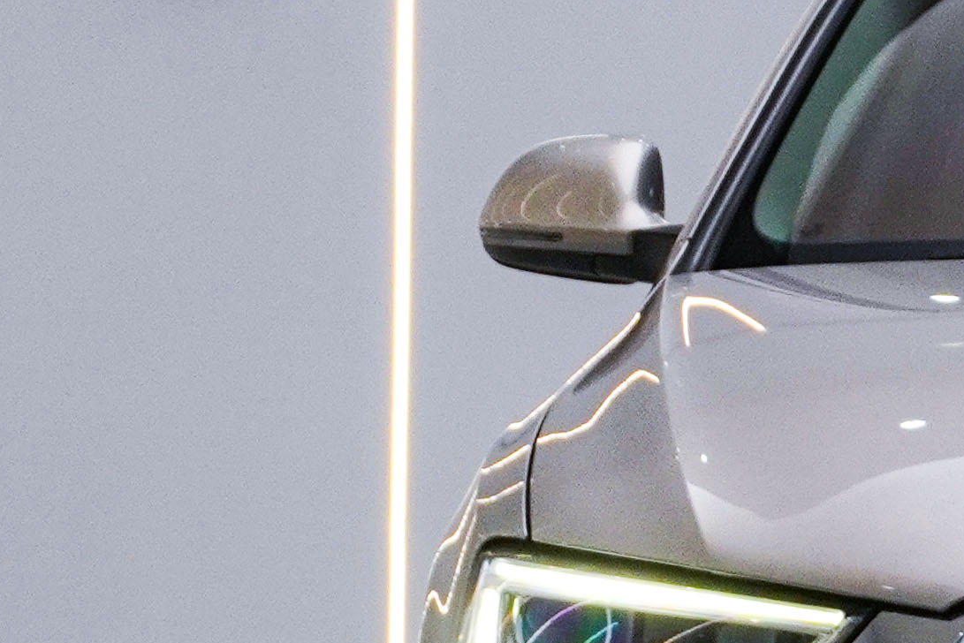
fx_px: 7116
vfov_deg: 5.2
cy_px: 296
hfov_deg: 7.6
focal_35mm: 266
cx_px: 1520
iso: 500
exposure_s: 1/80
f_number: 6.3
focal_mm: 33
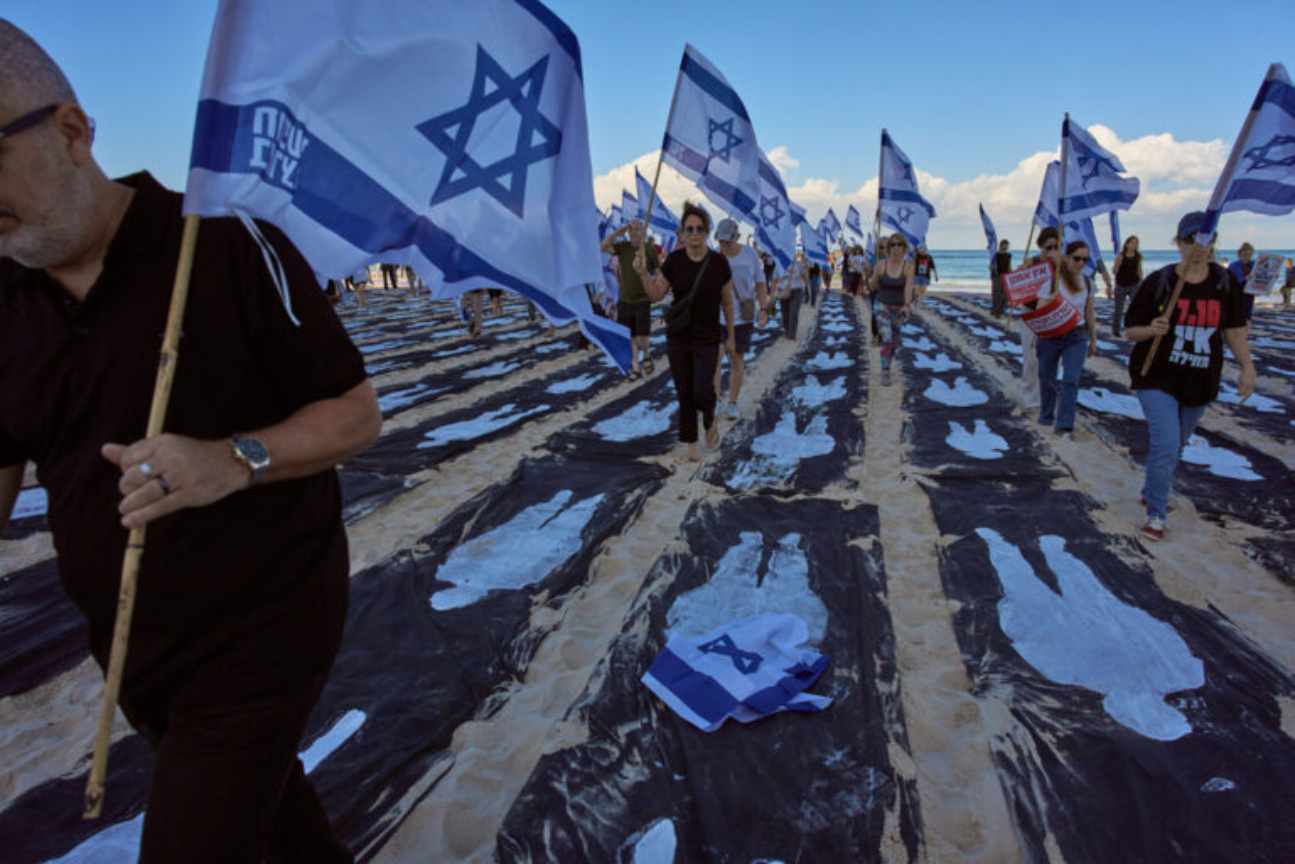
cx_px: 648
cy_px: 432
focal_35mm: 24
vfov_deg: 53.1
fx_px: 863
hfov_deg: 73.7
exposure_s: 1/2500
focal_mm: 24
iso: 320
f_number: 5.6
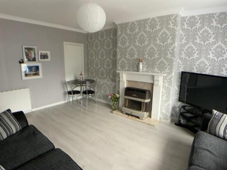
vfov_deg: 48.2
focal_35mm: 29
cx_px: 114
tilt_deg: -11.7
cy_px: 85
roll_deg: +0.4
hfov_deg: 61.7
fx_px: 190
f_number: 1.8
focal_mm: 3
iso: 125
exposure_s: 1/60
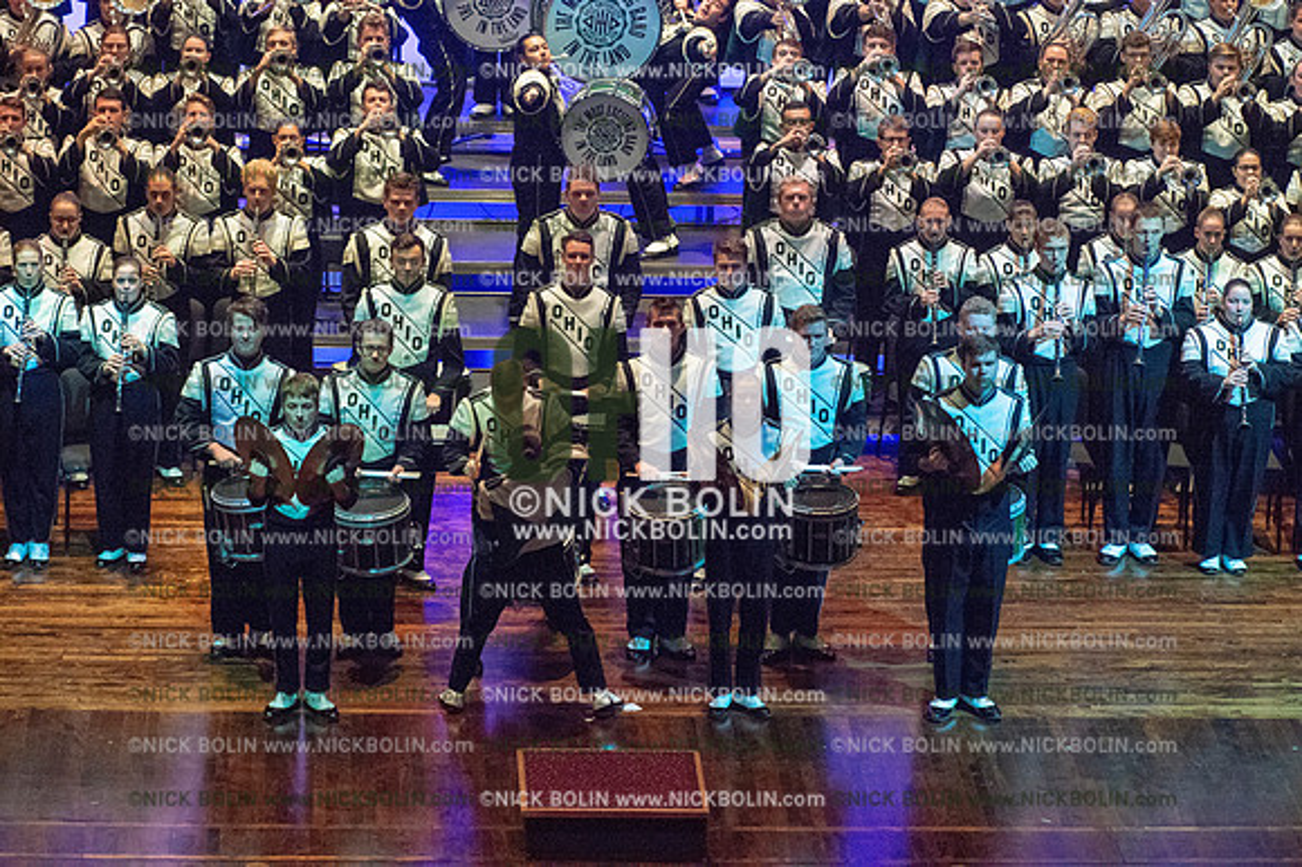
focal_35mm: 140
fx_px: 5060
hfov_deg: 14.7
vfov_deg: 9.8
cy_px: 434
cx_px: 651
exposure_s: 1/250
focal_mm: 140
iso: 8000
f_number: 5.6
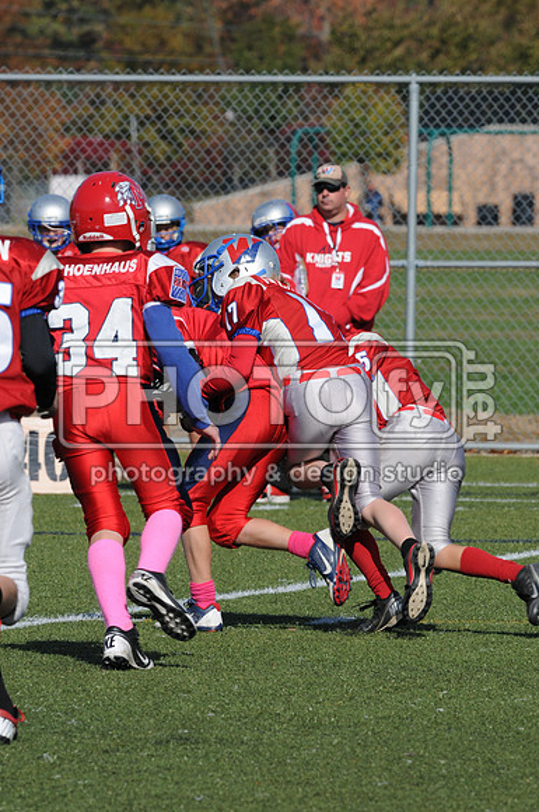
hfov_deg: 3.0
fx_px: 10136
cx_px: 270
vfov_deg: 4.6
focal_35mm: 450
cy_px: 406
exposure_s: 1/500
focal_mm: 300
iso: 200
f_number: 11
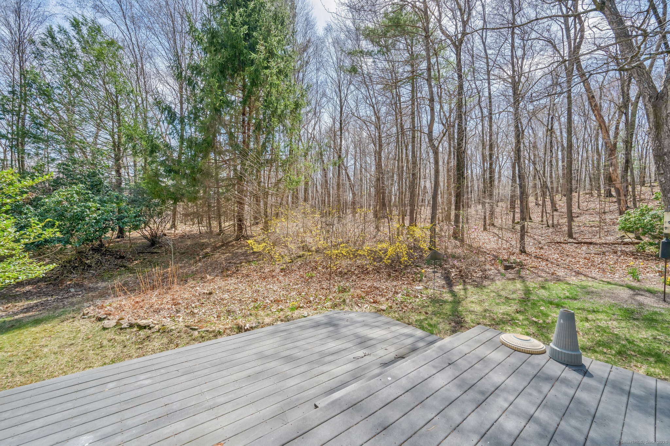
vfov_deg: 81.2
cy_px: 223
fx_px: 261
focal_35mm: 14
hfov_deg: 104.3
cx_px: 335
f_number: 9
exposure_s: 1/500
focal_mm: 14
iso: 320
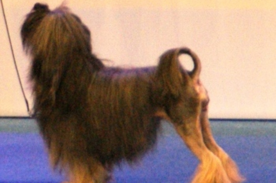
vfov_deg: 4.6
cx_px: 138
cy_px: 92
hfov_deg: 6.9
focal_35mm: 300
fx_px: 2297
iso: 400
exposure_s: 1/125
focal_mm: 200
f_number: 6.3
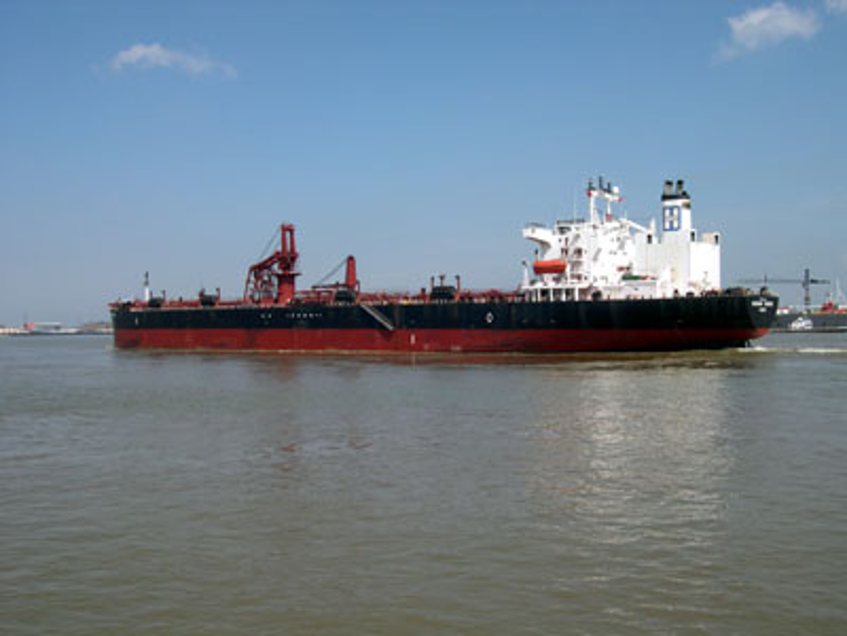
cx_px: 424
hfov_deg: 49.0
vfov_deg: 37.7
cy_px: 318
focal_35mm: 38
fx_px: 930
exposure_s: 1/262
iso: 100
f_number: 7.6
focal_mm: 8
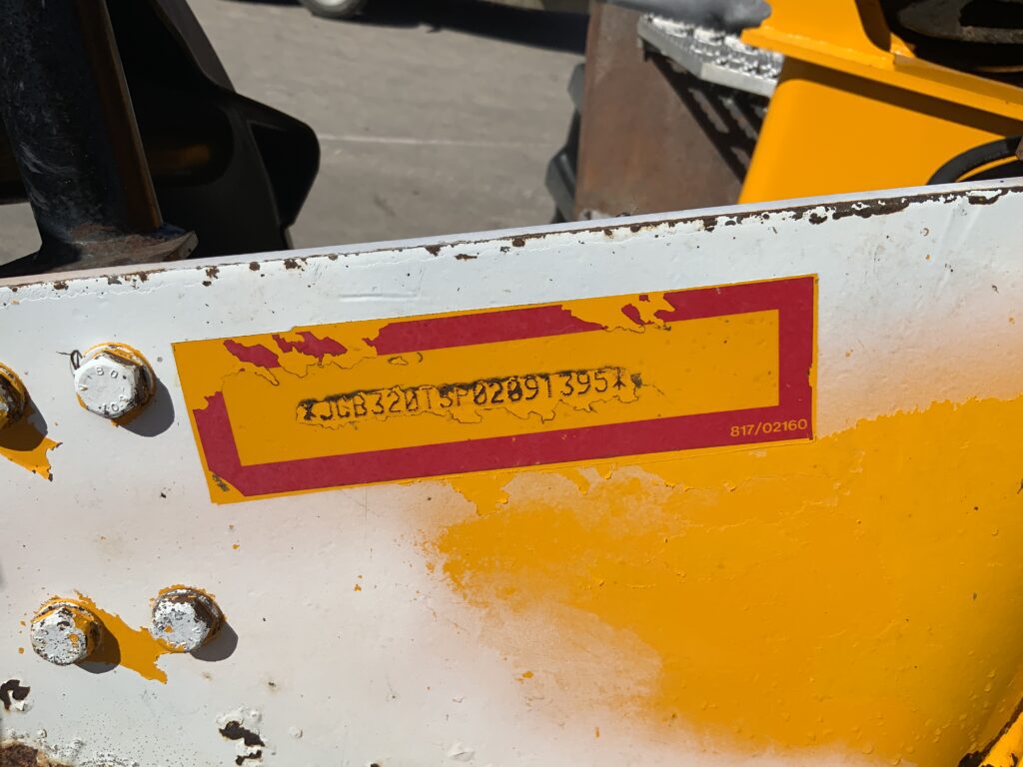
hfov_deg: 61.7
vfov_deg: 48.2
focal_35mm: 29
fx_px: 857
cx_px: 512
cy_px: 384
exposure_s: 1/4405
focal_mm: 3
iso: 20
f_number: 1.8
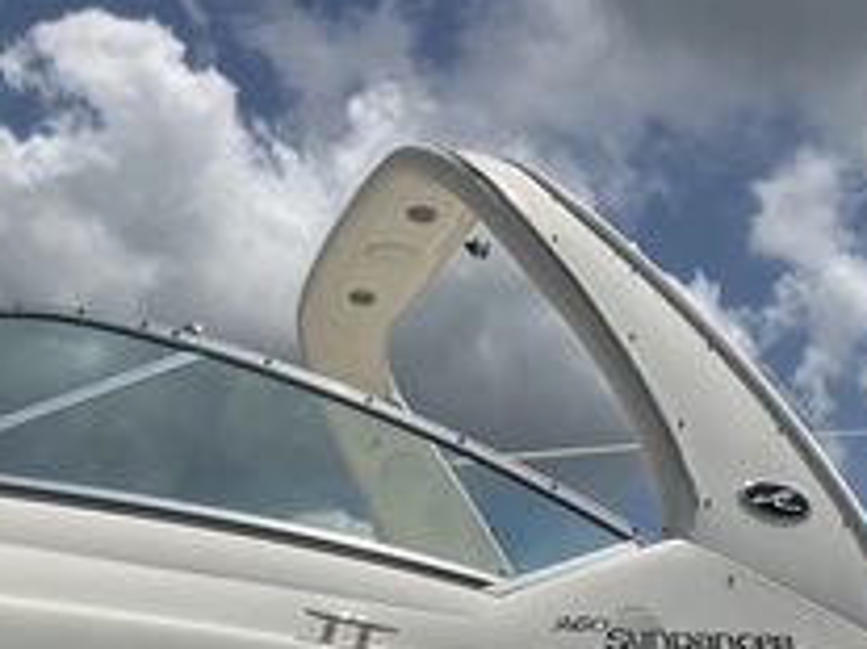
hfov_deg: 34.1
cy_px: 553
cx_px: 561
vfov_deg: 25.5
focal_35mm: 56
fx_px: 1402
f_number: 1.8
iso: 25
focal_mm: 3
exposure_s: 1/4785
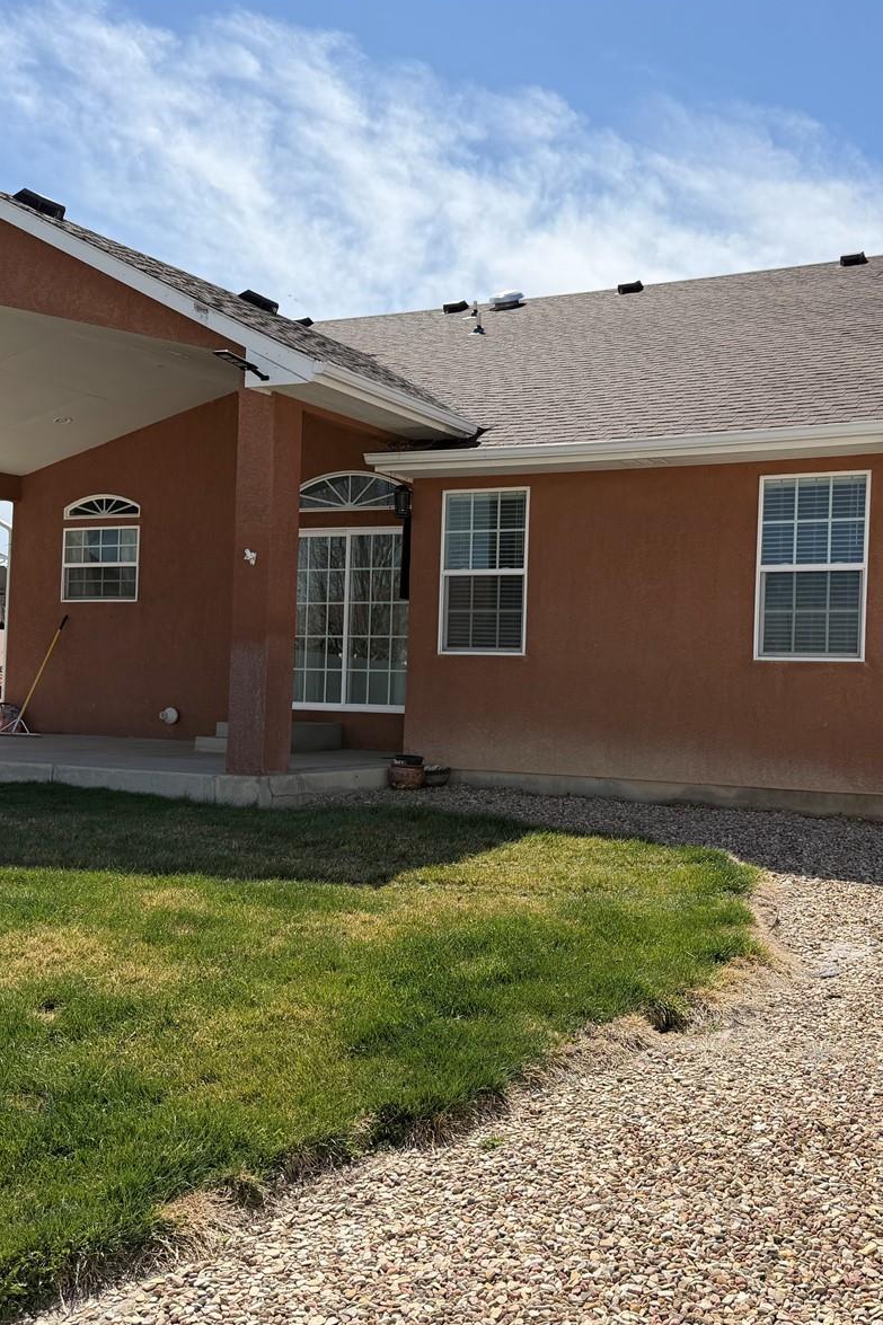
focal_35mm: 34
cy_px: 668
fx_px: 1251
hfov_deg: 38.4
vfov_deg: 55.8
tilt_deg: +0.7
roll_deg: -2.1
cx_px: 594
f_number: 1.78
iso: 80
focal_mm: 6.76
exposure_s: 1/5319
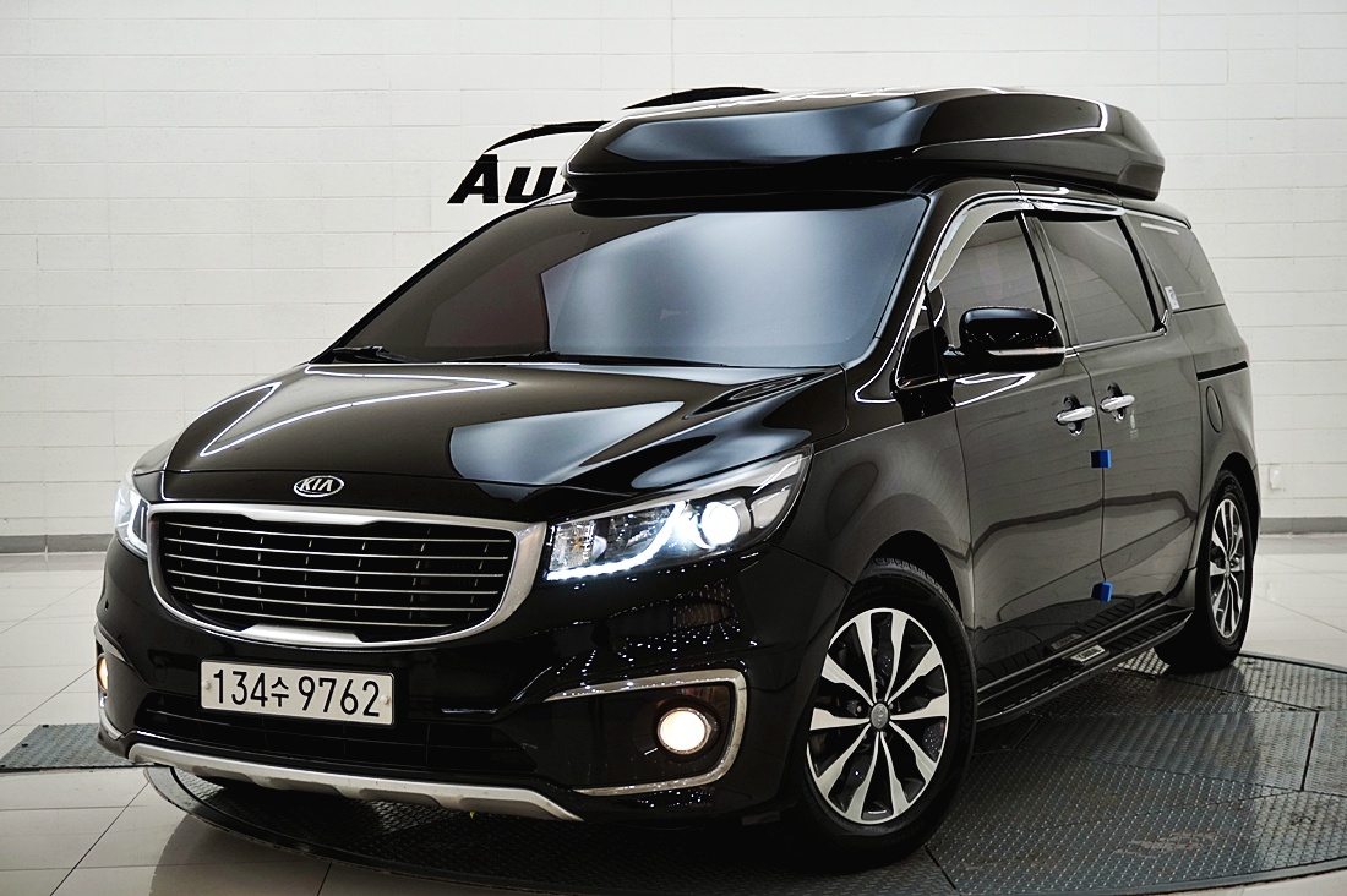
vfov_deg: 25.0
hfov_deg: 36.9
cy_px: 448
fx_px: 2019
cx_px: 674
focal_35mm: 54
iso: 250
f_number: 5.6
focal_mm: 36
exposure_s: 1/60
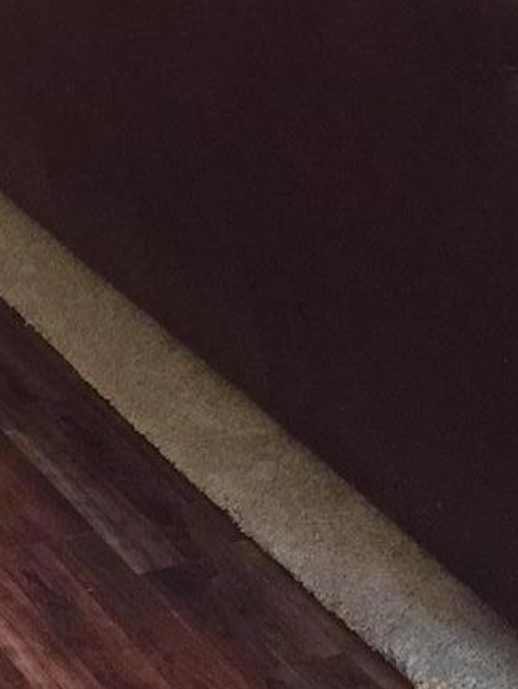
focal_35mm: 110
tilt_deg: -0.6
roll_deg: -3.7
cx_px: 72
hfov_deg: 13.4
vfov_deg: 15.2
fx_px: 2193
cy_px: -586
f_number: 2.2
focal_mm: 4.15
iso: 100
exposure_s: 1/10
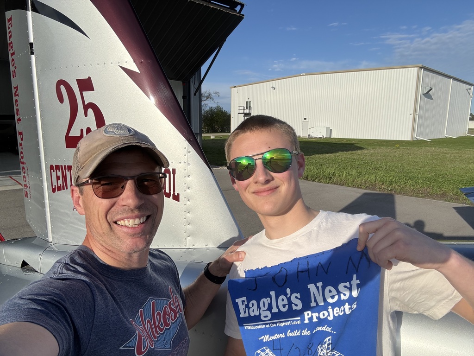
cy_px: 178
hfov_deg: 73.9
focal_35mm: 23
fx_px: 315
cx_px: 237
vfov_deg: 58.9
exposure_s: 1/1458
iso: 25
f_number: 1.9
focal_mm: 2.69
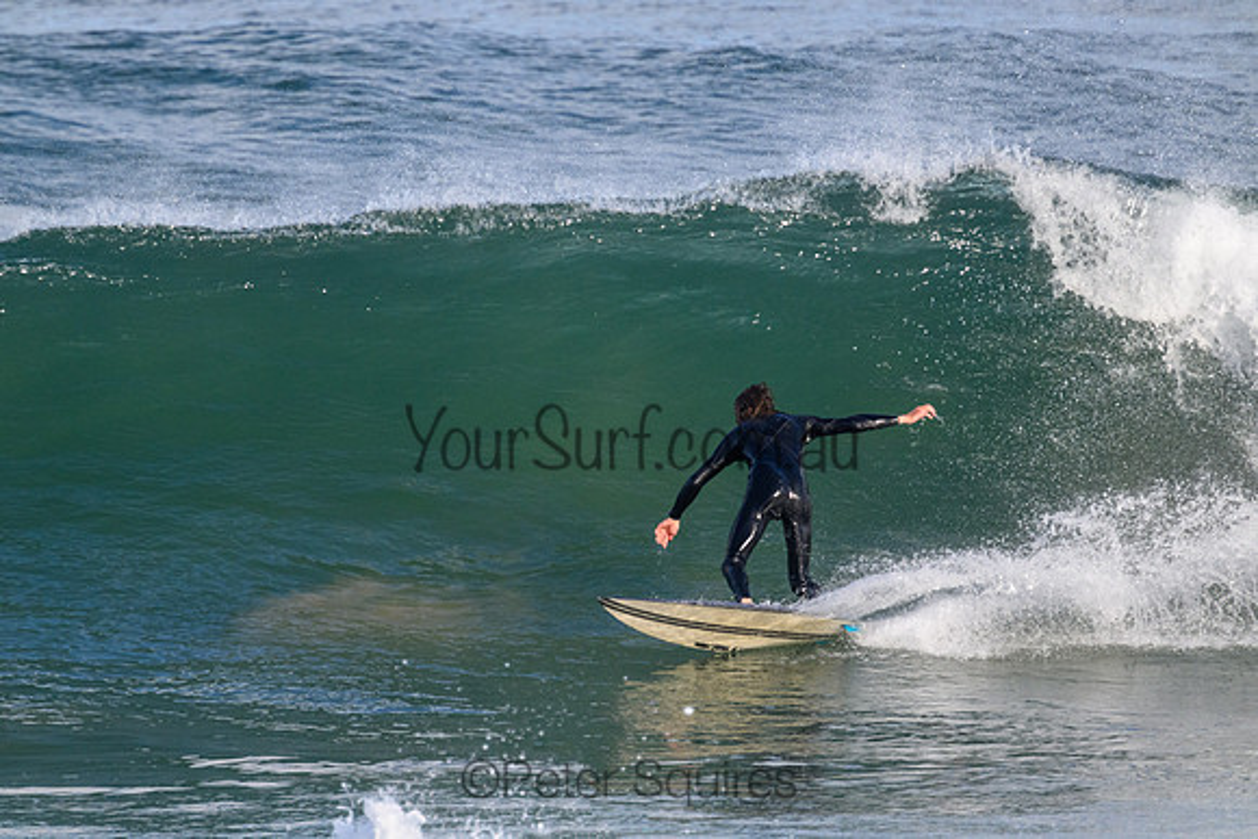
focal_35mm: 800
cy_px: 420
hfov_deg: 2.6
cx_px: 629
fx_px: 27961
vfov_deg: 1.7
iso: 2500
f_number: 11
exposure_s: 1/2000
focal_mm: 800
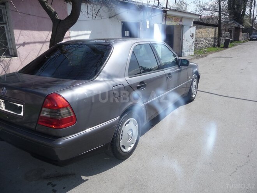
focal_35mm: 28
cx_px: 128
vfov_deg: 49.7
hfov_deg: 63.4
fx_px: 208
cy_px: 96
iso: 100
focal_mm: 4.7
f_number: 3.3
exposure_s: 1/1000
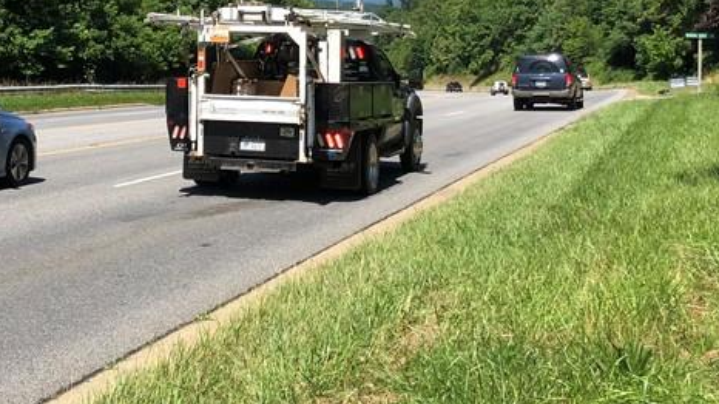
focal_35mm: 67
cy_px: 12
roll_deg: +0.9
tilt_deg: +0.1
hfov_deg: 30.8
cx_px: 167
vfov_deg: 17.6
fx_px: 1277
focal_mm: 3.99
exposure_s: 1/1715
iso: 20
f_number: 1.8
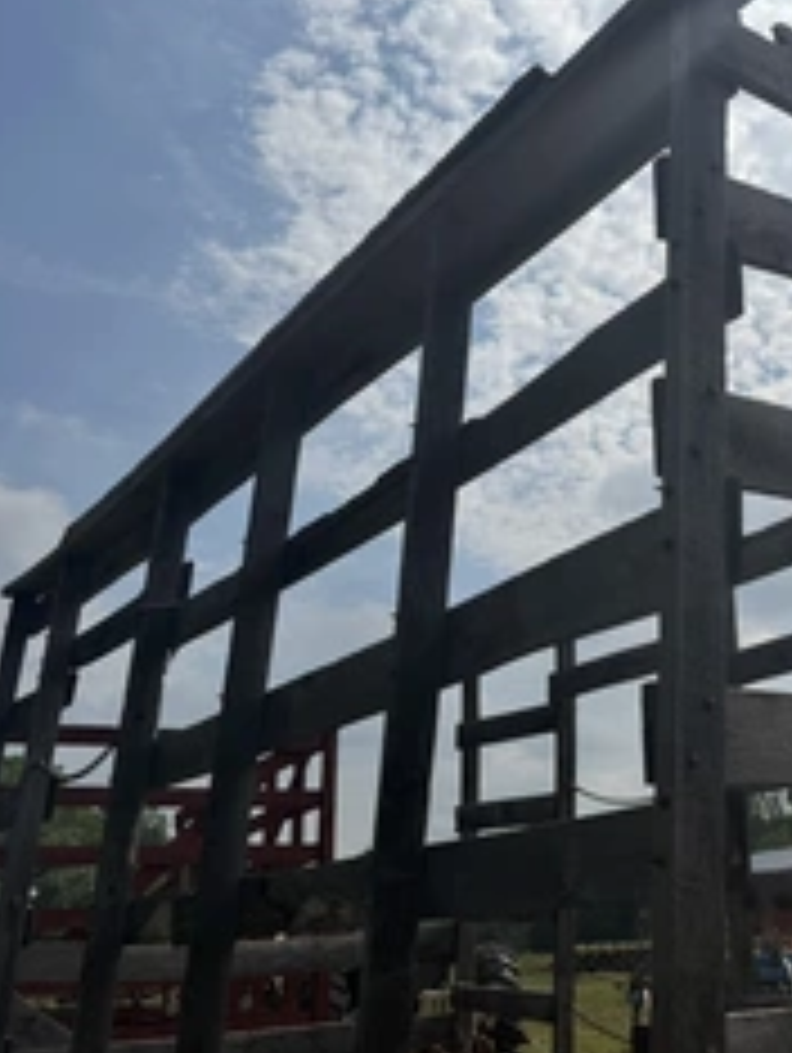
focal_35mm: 41
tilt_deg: +24.4
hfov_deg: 33.4
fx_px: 1248
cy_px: 468
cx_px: 706
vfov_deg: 45.7
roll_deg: -1.2
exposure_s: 1/14286
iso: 80
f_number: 1.78
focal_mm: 6.76
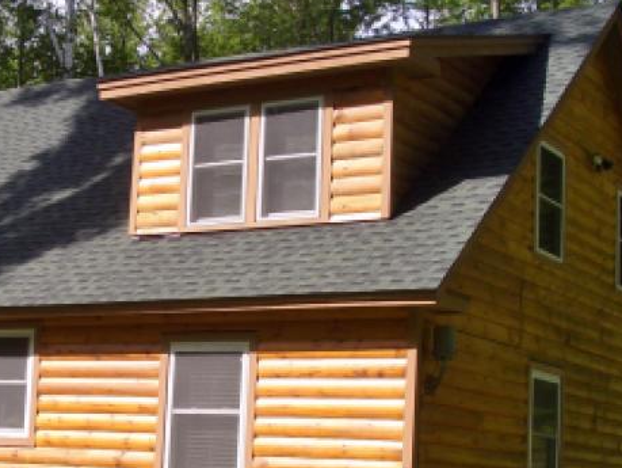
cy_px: 318
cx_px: 137
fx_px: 1403
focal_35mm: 78
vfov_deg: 18.9
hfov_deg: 24.7
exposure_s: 1/320
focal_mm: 5.8
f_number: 4.3
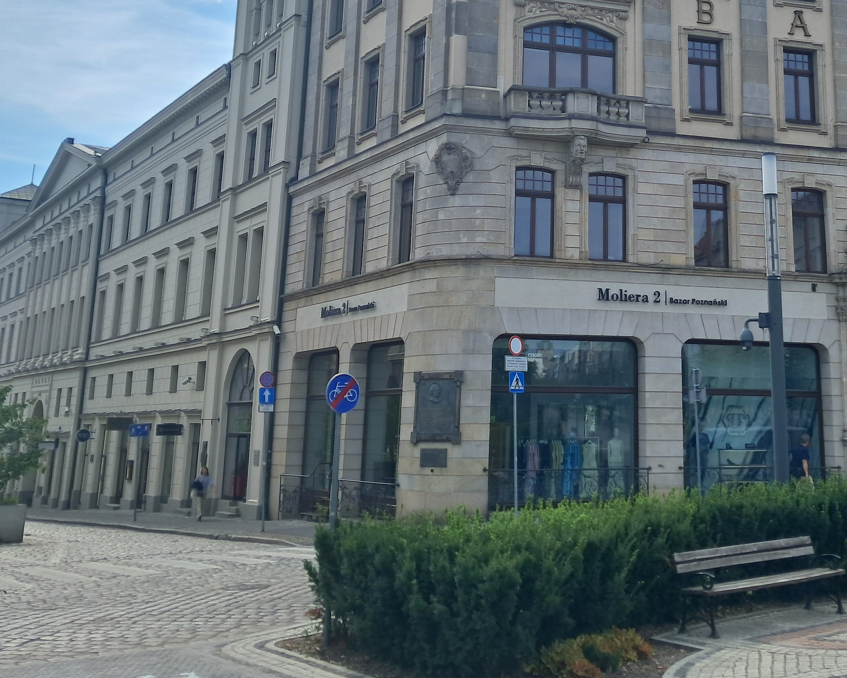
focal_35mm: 45
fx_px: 1128
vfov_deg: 32.5
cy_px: 137
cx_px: 613
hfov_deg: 40.2
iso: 50
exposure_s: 1/914
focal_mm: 4
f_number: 1.8
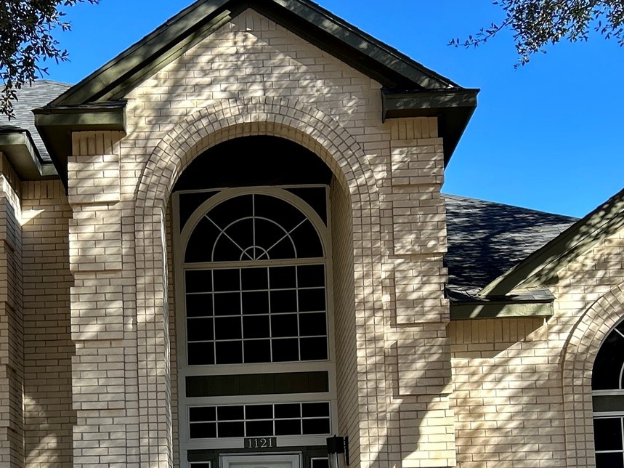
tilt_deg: +5.6
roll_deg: +2.0
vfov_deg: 22.7
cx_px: 210
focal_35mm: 62
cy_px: 473
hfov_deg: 31.0
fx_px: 1117
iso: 50
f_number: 1.5
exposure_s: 1/909
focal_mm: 5.7
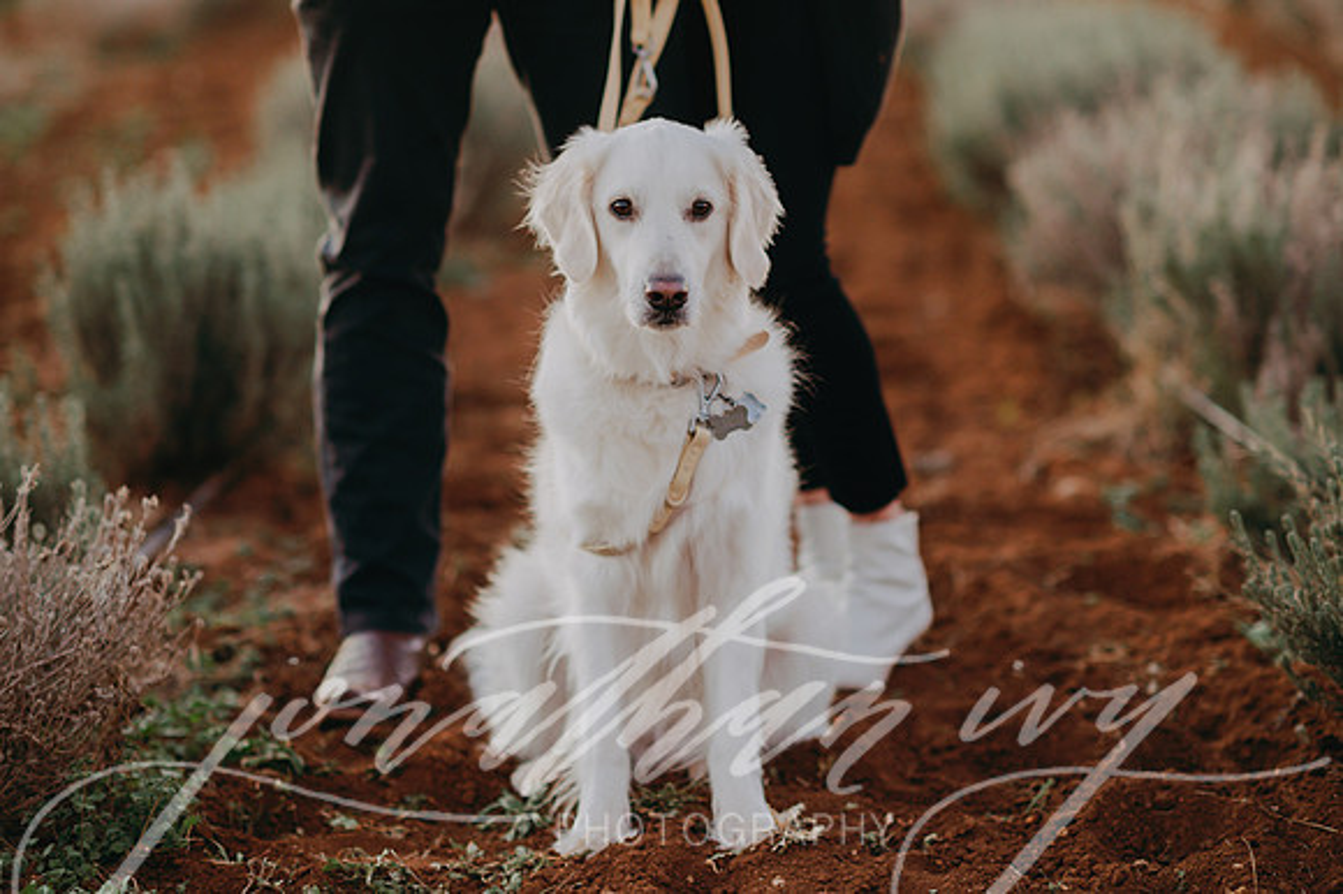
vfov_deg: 14.8
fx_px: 3448
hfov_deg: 22.0
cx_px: 672
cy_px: 408
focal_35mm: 92
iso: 640
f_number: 2
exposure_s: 1/250
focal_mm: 85
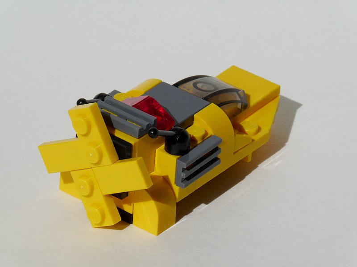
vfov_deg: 3.9
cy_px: 134
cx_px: 178
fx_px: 3929
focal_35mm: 381
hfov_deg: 5.2
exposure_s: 1/1300
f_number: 8
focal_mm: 67.7
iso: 100
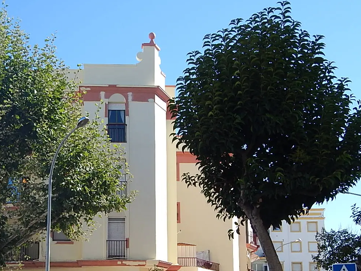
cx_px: 126
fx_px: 657
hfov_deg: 30.5
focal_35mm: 63
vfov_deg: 23.1
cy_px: 201
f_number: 4
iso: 125
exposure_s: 1/640
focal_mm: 7
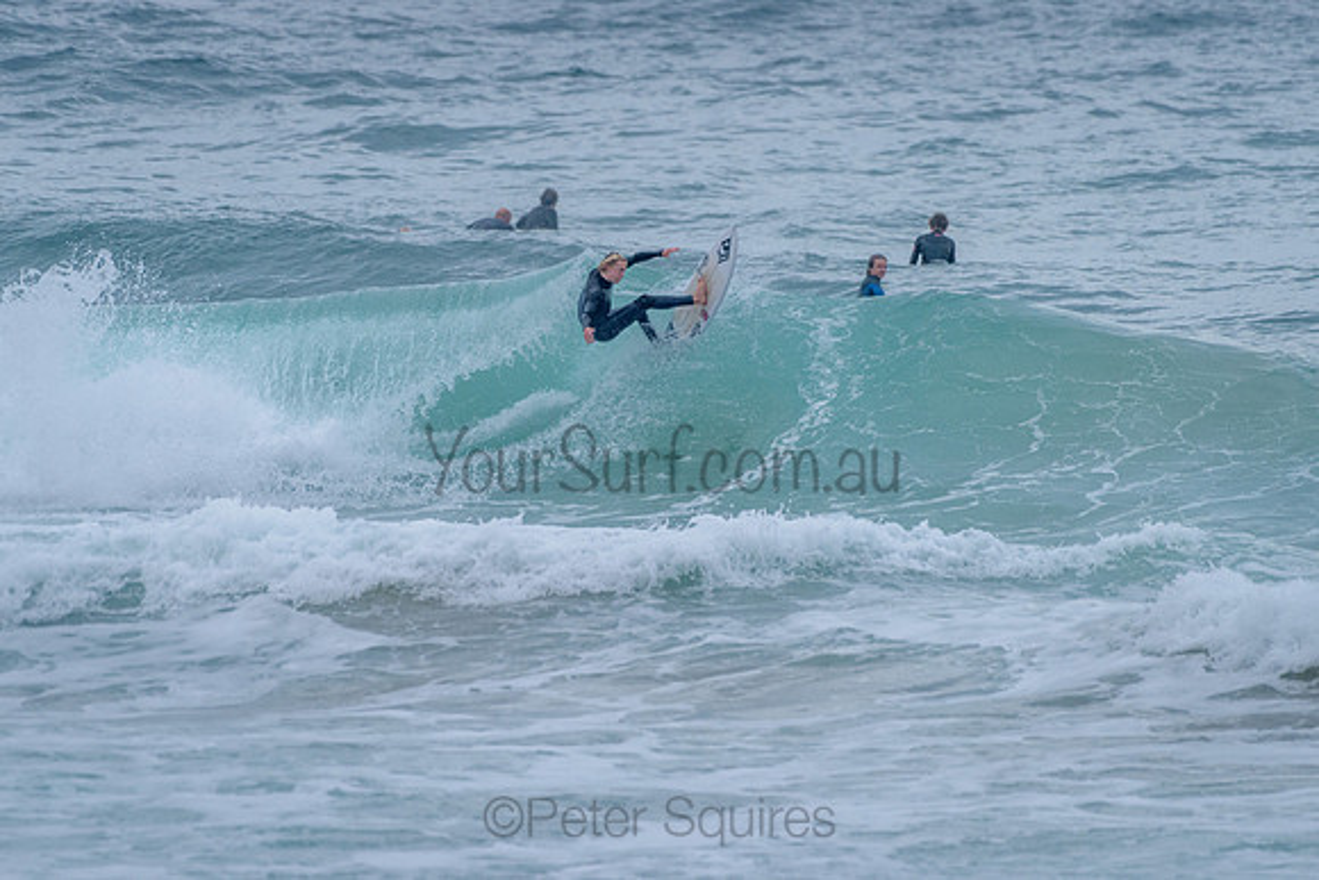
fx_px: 22455
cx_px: 661
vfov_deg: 2.2
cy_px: 342
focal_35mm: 613
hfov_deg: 3.4
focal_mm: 500
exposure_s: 1/2000
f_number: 5.6
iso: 1400
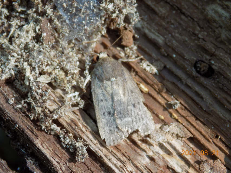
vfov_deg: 12.6
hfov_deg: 16.7
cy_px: 86
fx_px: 788
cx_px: 116
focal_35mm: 118
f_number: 4.8
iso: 250
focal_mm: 20.9
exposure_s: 1/30
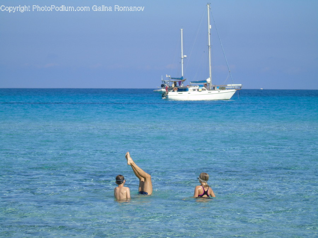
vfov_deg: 8.0
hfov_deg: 10.6
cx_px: 159
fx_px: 1709
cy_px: 119
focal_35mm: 186
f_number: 5
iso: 80
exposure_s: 1/640
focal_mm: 33
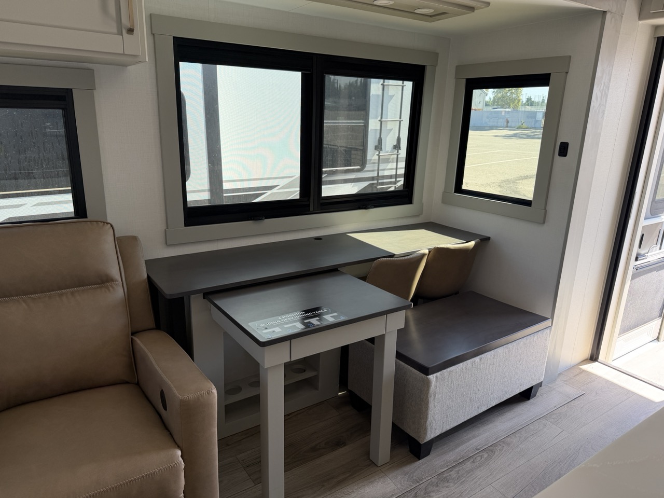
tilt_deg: -15.7
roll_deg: +0.8
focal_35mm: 24
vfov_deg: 56.8
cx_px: 332
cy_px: 249
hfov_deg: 71.6
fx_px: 460
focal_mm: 6.76
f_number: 1.78
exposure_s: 1/162
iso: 64
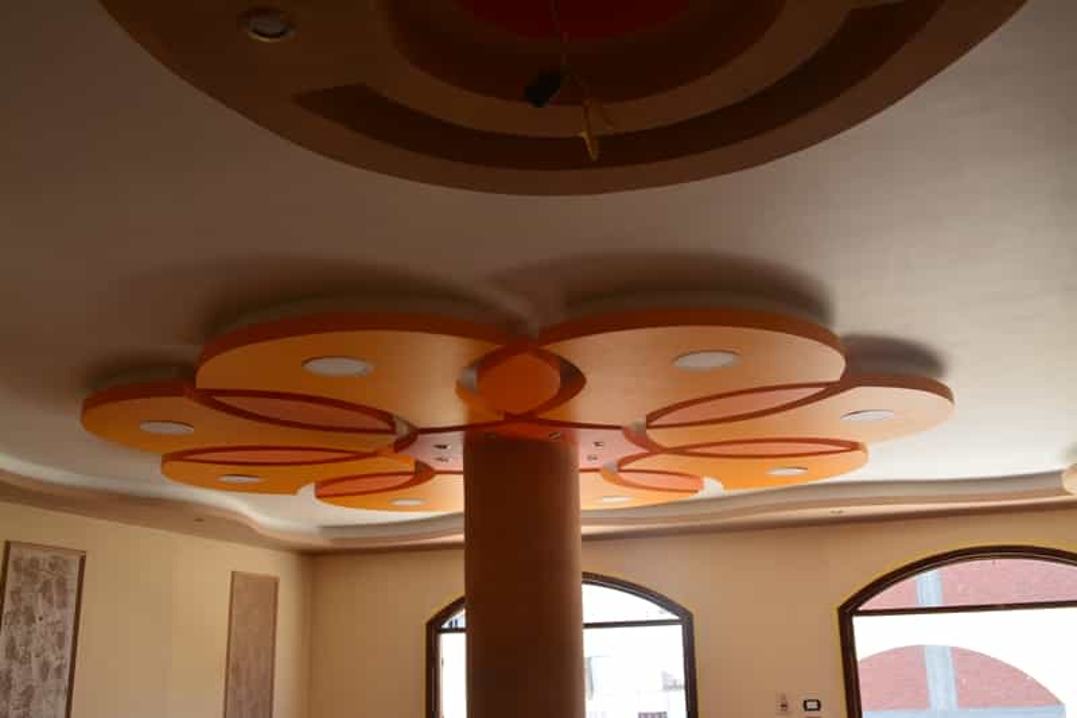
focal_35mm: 34
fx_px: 1032
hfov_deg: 55.1
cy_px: 359
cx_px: 538
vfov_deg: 38.3
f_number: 10
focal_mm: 23
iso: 360
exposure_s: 1/60
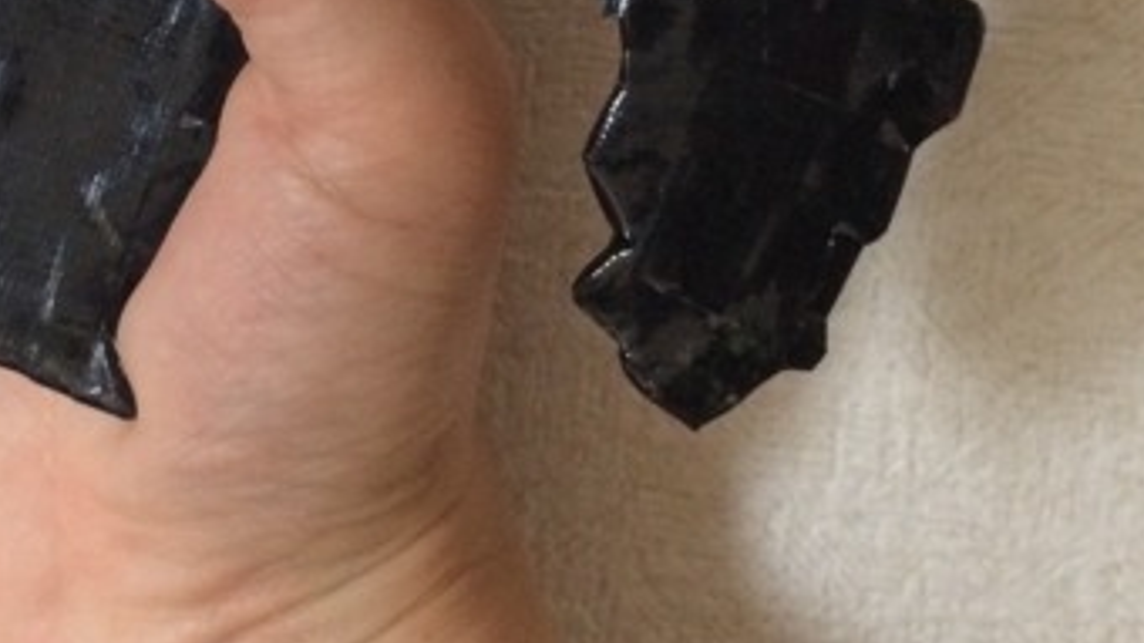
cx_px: 310
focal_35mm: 77
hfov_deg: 27.2
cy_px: -91
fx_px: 2335
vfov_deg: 15.2
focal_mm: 4.12
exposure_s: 1/30
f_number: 2.2
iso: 320
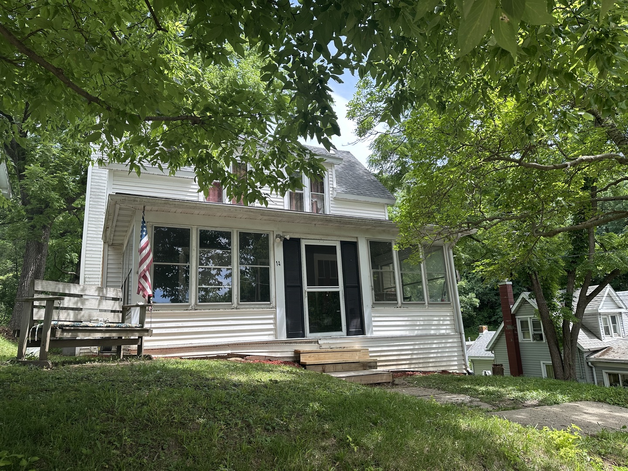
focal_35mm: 24
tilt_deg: +12.9
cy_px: 236
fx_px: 435
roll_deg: +2.1
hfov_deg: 71.6
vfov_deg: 56.8
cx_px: 314
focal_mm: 6.86
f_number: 1.78
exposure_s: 1/829
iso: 80
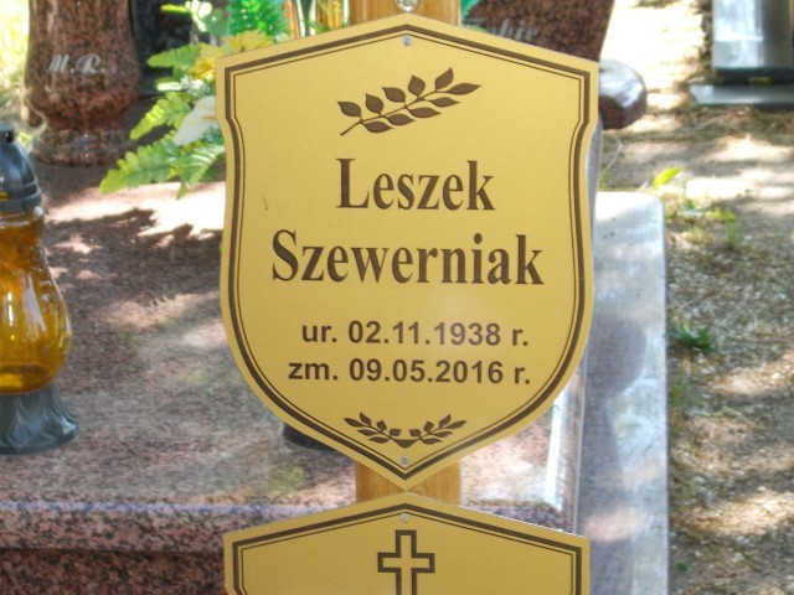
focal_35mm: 130
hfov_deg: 15.2
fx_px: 2982
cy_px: 298
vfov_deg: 11.4
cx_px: 397
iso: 220
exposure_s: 1/60
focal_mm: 23
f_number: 6.5
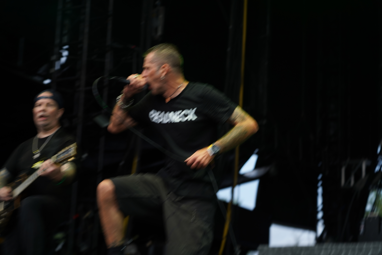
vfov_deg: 16.1
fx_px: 902
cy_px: 128
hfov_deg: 23.9
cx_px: 191
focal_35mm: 85
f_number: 4
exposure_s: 1/100
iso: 200
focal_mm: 85
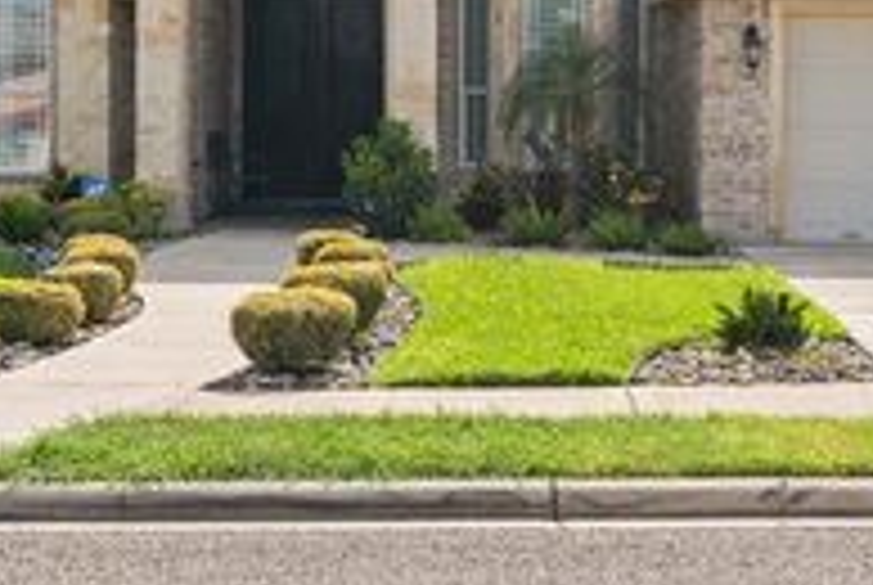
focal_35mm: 90
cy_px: 124
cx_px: 603
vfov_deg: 15.2
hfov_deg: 22.5
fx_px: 2186
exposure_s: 1/640
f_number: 8
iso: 125
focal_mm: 35
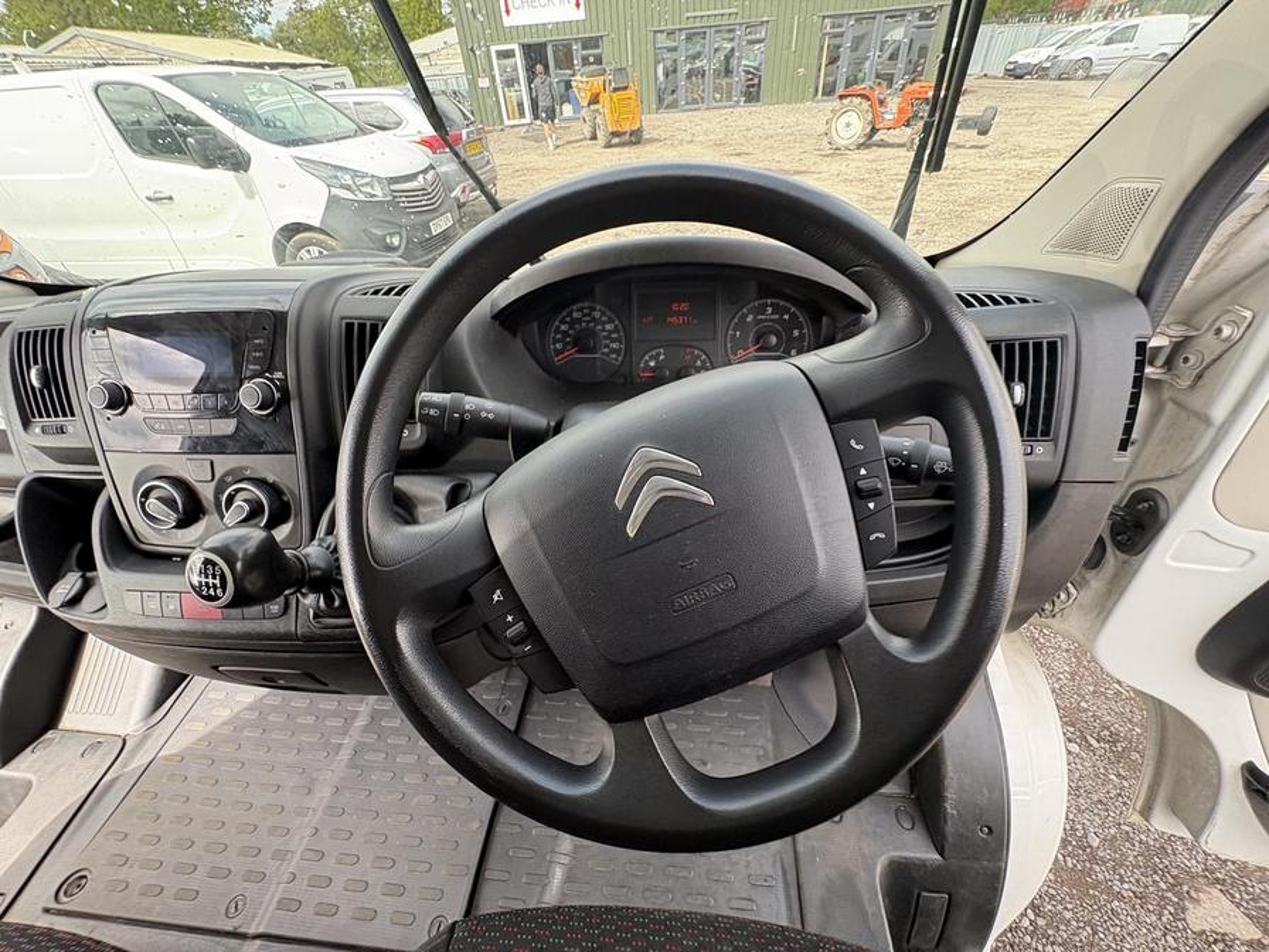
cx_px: 634
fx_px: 513
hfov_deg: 102.1
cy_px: 476
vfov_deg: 85.7
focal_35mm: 14
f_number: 2.2
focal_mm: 2.22
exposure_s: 1/121
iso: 80
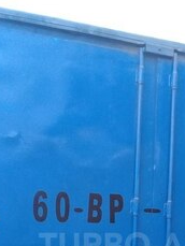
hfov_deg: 21.9
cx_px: 122
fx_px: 477
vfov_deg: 27.3
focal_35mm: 67
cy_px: 245
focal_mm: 3.3
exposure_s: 1/100
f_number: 2.2
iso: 64
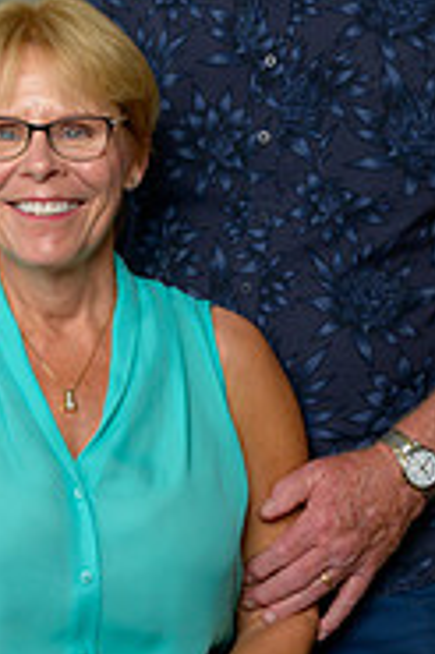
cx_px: 156
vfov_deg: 17.4
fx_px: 2124
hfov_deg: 11.7
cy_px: 163
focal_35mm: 117
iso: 400
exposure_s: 1/125
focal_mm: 48
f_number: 10
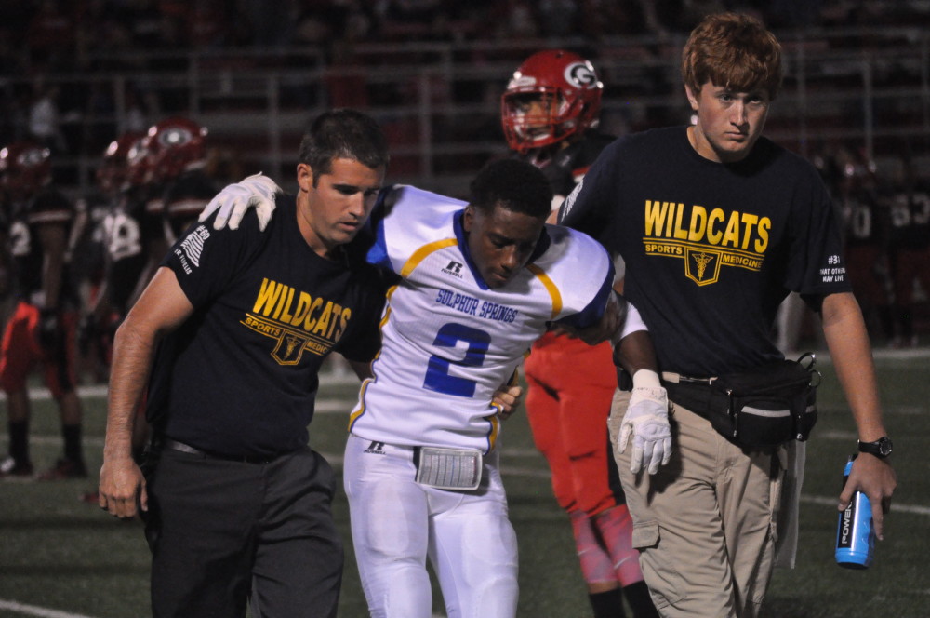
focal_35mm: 248
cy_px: 309
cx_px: 465
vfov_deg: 5.5
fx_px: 6385
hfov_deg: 8.3
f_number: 5.3
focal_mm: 165
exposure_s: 1/400
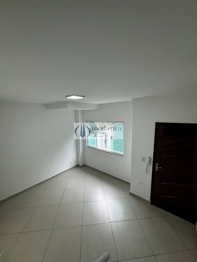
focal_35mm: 14
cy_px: 131
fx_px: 106
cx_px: 98
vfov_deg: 102.1
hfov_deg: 85.7
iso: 64
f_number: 2.2
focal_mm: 2.22
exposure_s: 1/120
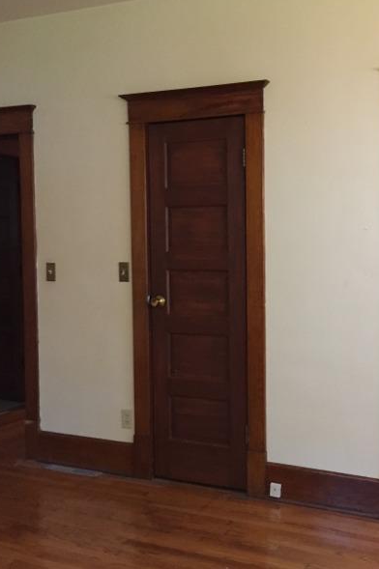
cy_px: 280
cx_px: 280
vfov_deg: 47.4
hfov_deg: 32.0
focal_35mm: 41
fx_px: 648
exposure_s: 1/15
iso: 320
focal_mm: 4.15
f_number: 2.2
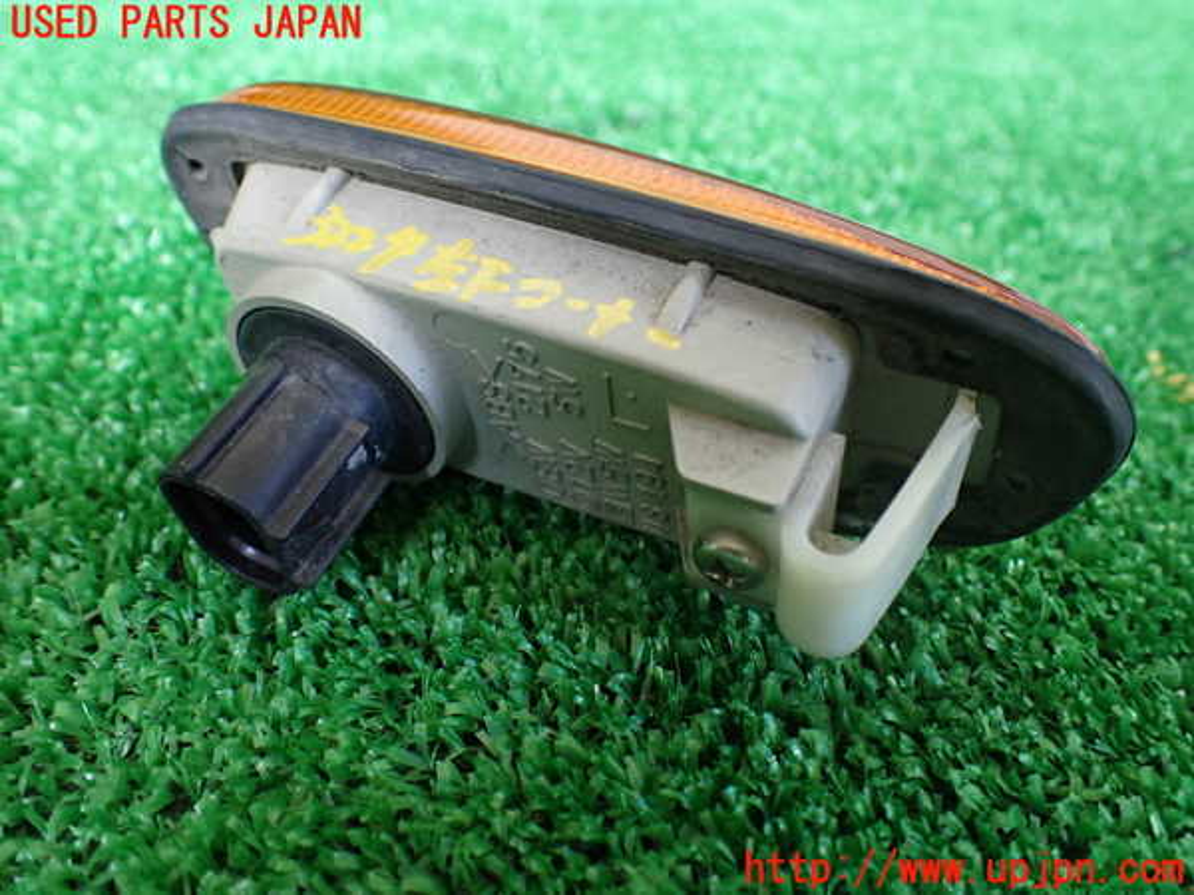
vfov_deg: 46.8
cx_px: 597
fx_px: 1035
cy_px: 448
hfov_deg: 60.0
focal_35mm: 30
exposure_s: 1/125
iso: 500
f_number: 2.3
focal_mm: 5.4
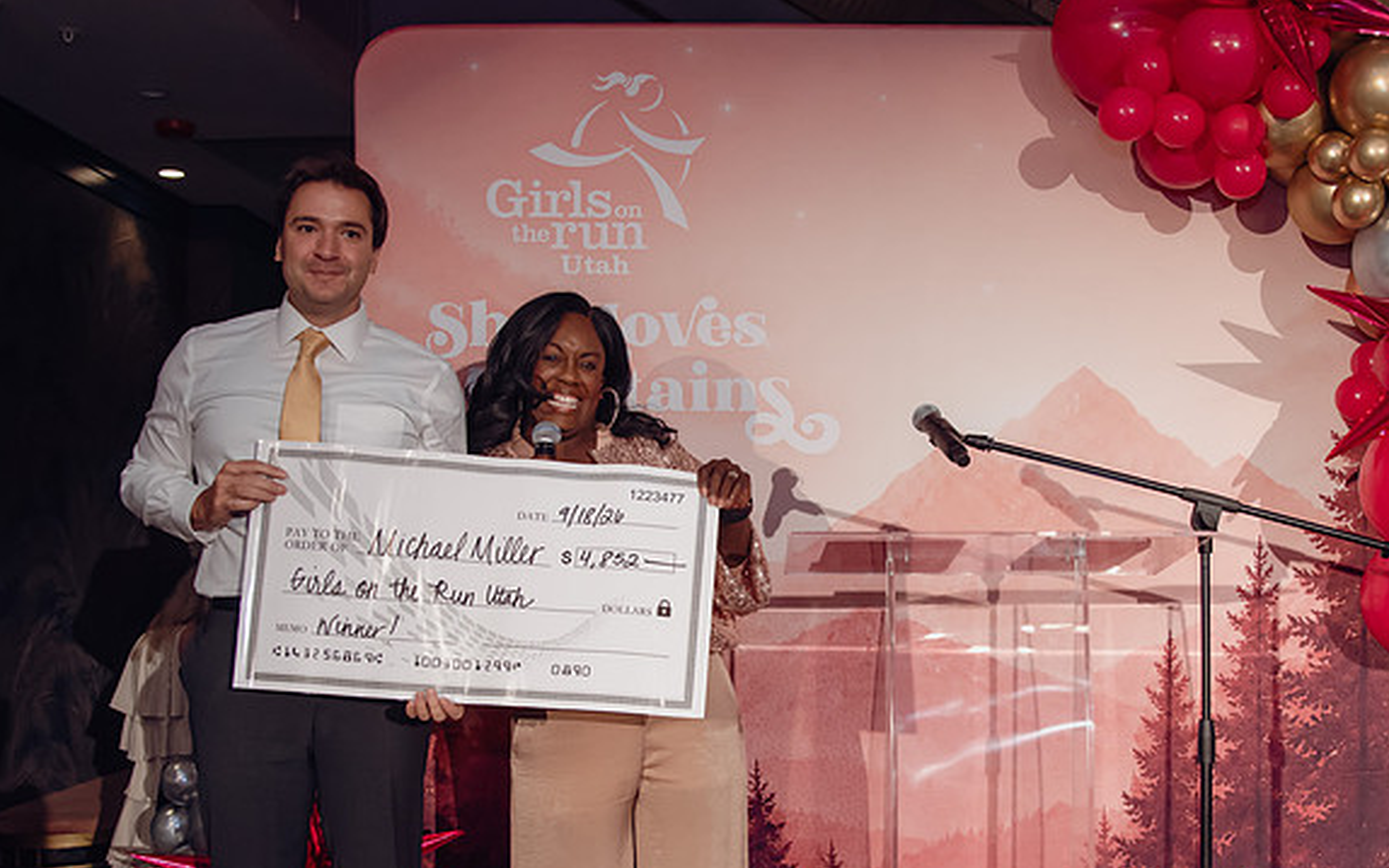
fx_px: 1439
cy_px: 559
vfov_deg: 33.4
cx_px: 783
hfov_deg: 51.4
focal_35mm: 38
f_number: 4
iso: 3200
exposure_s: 1/250
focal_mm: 24
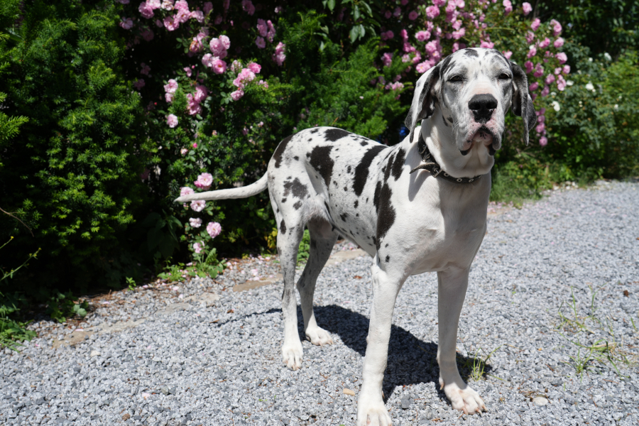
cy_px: 213
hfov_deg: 55.8
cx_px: 320
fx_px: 603
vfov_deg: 38.9
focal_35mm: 34
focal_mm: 34
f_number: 6.3
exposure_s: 1/500
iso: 100
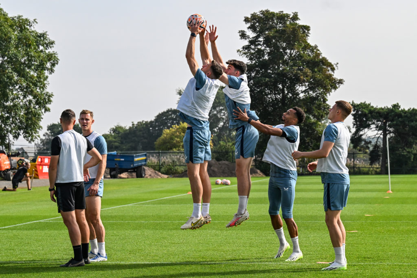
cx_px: 208
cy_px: 139
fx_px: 1216
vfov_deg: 13.0
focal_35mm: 105
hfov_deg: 19.5
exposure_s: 1/5000
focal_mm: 70
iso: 800
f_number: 5
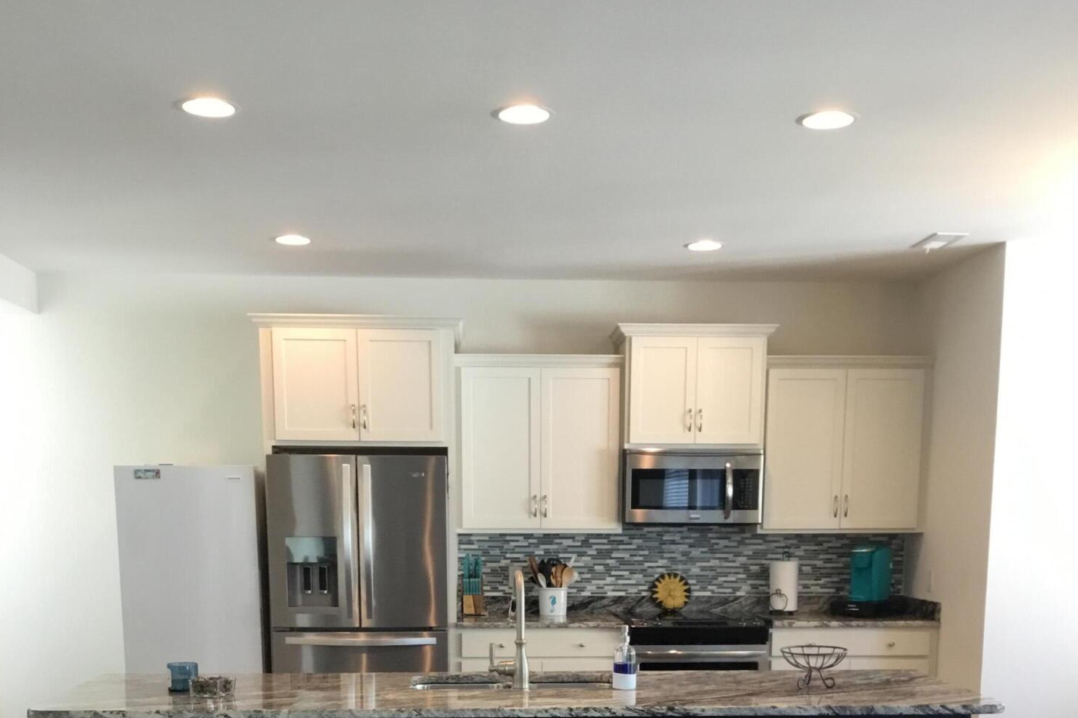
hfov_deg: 44.5
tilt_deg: -8.5
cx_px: 535
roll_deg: -0.1
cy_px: 707
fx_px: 1317
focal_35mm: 44
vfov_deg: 28.7
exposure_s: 1/30
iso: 100
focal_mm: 3.3
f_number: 2.4
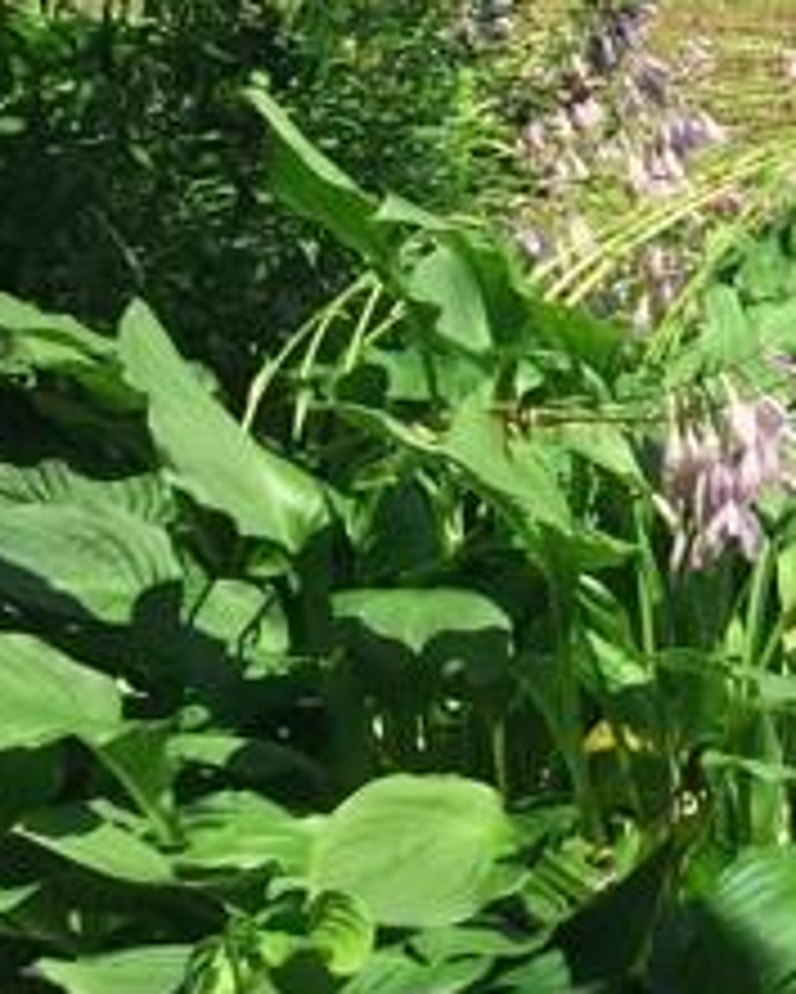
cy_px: -292
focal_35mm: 131
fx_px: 3855
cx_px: 2271
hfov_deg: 9.6
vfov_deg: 14.1
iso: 32
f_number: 2.2
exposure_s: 1/1647
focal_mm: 4.15
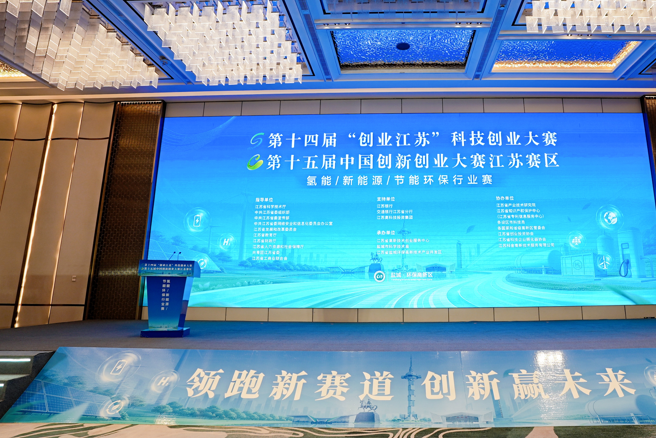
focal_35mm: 23
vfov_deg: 55.0
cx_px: 397
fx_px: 419
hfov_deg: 75.1
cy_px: 189
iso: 320
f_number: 3.5
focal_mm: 17
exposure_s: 1/160
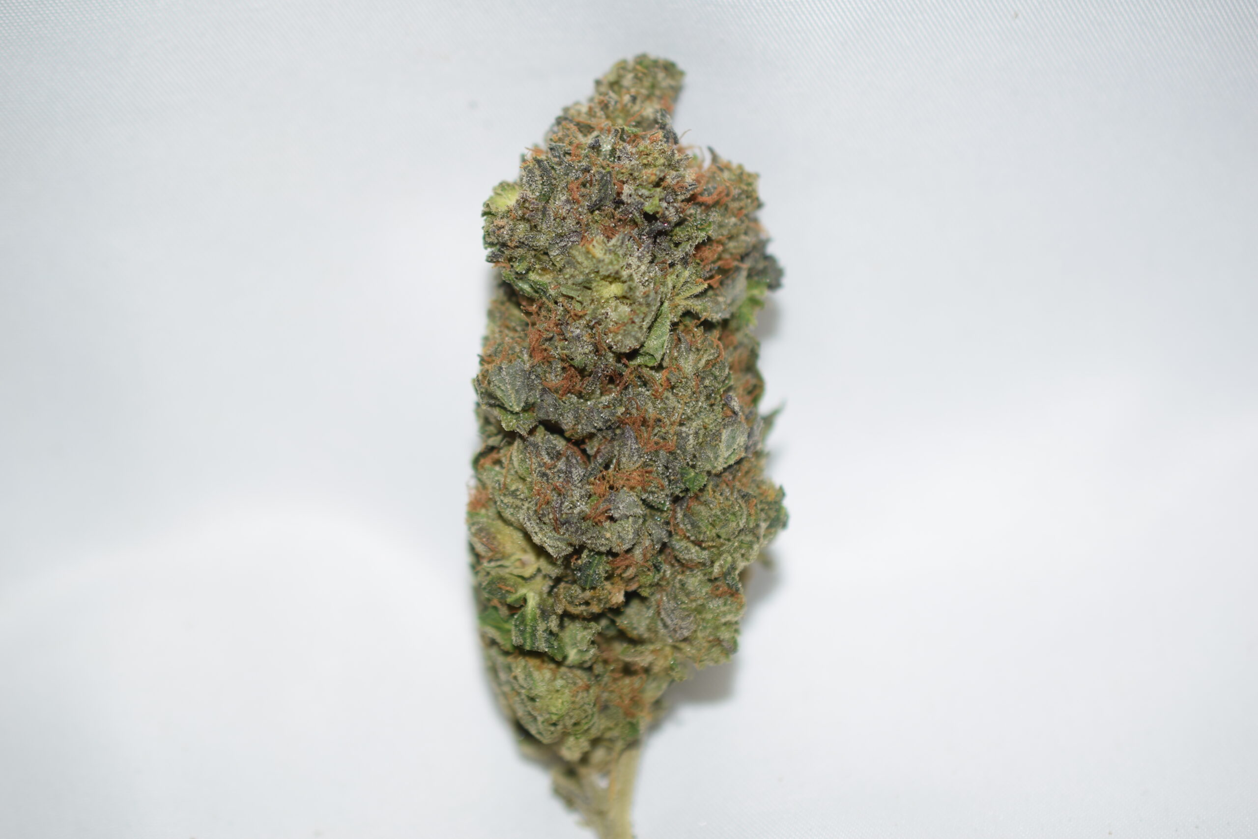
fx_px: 2097
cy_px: 420
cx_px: 629
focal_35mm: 60
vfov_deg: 22.6
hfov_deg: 33.4
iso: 100
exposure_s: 1/60
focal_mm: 40
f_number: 3.2
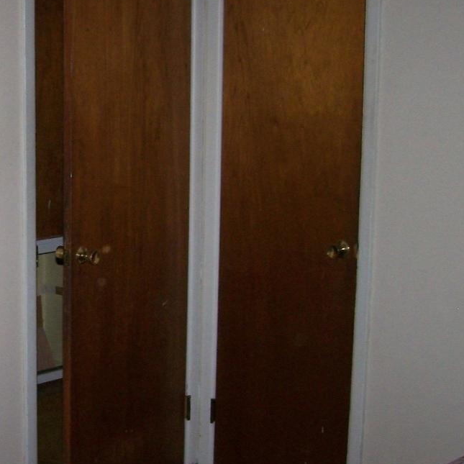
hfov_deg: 22.6
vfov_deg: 23.1
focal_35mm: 75
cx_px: 68
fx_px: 1137
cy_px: 252
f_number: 2.8
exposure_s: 1/60
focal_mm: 6.3
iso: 160
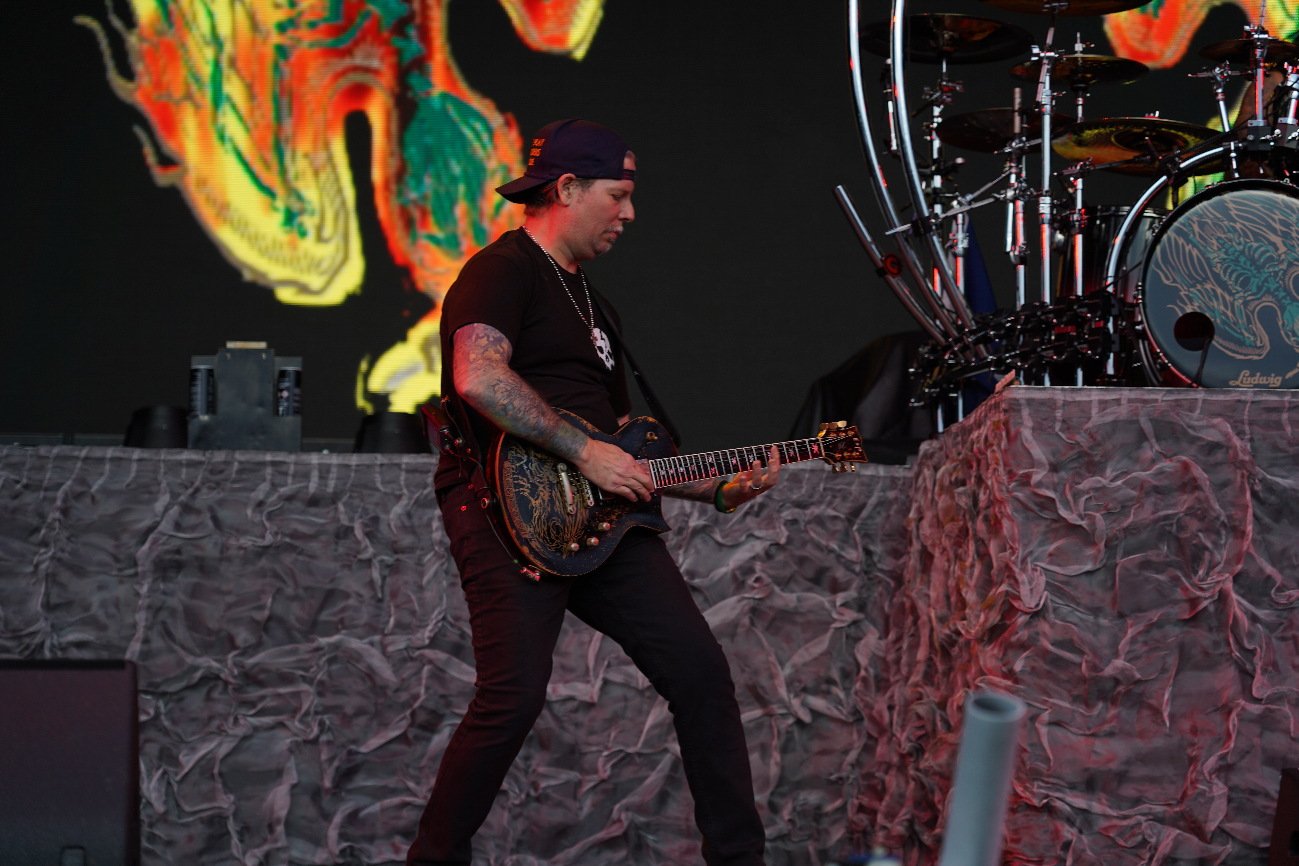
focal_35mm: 92
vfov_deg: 14.9
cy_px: 433
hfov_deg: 22.1
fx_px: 3319
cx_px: 650
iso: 100
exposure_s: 1/125
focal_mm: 92
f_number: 4.5
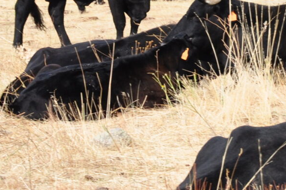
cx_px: 184
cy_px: -29
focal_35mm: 684
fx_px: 5428
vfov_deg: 2.0
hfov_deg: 3.0
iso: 280
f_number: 10
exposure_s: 1/250
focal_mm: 105
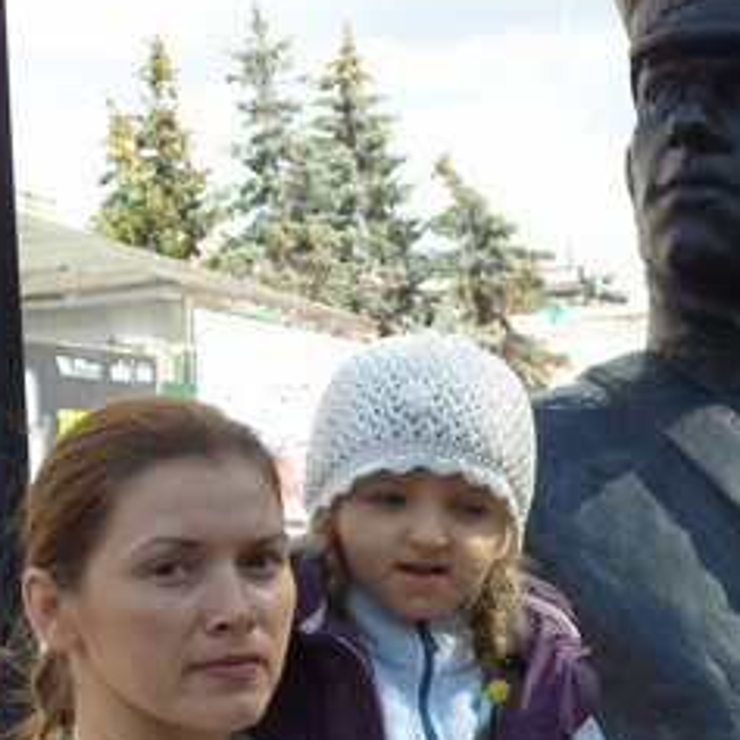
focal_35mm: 141
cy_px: 662
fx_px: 3410
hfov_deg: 12.4
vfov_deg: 12.3
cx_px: 443
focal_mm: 10.5
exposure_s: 1/320
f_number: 3.7
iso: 80
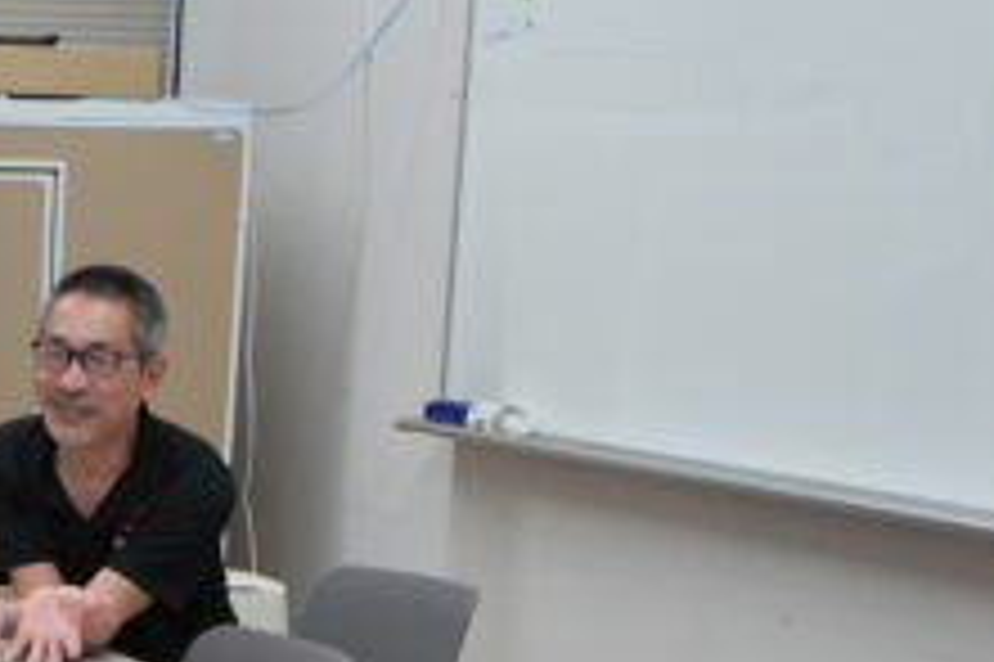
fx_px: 2560
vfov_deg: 14.0
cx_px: -243
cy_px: 898
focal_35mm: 93
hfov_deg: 20.4
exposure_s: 1/160
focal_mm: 19.5
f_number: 4
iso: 500
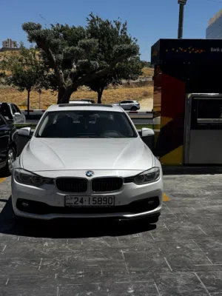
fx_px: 410
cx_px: 111
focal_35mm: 48
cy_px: 148
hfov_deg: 30.3
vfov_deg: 39.7
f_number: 1.78
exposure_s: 1/7092
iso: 64
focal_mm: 6.76
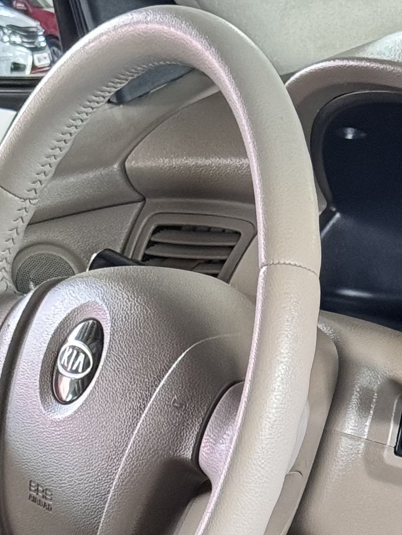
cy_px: 768
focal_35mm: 158
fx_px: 2446
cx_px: 475
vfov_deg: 12.0
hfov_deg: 9.3
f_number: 1.78
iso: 500
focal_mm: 6.76
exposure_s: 1/40
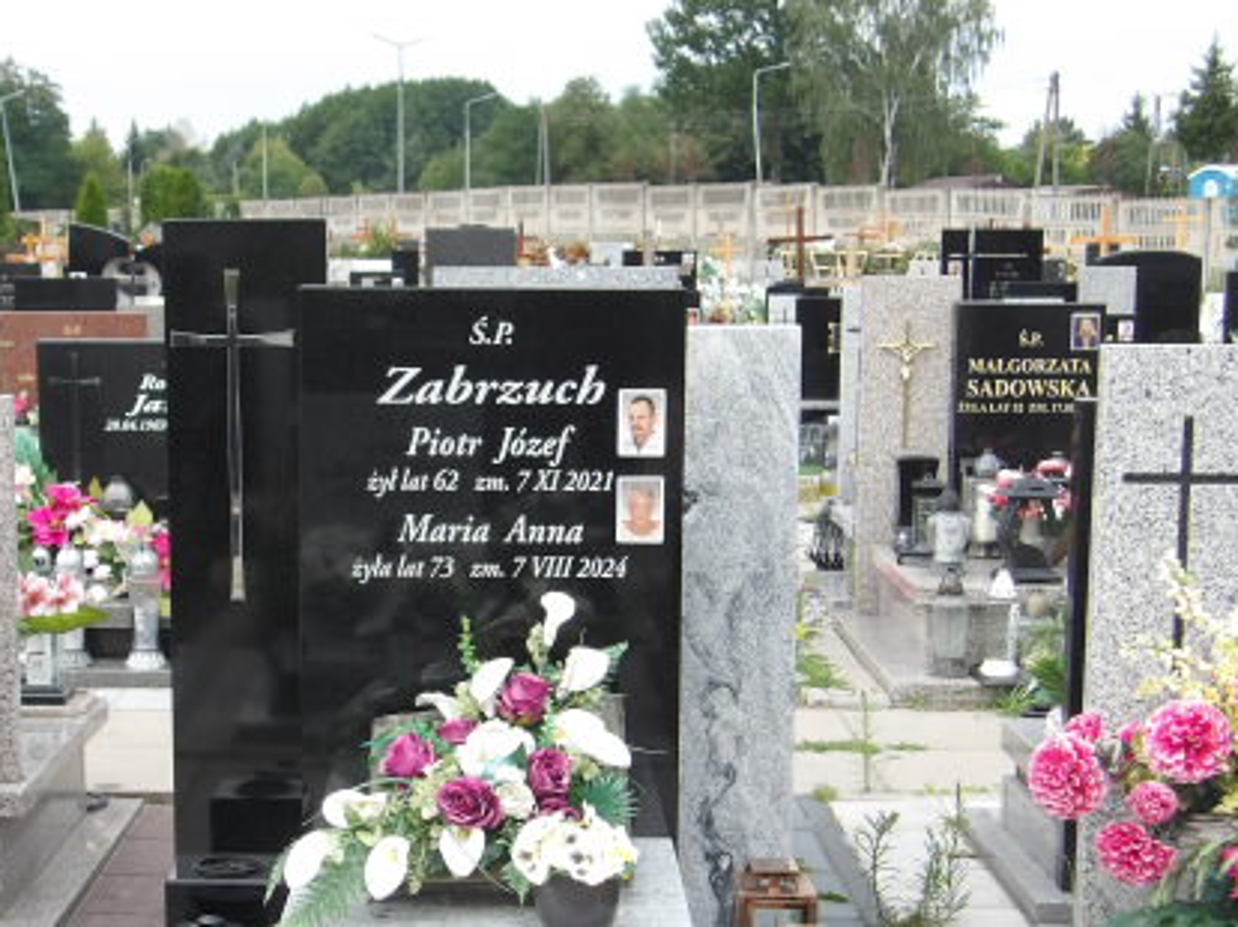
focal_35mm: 65
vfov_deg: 22.4
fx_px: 2323
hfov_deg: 29.7
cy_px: 688
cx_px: 446
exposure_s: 1/163
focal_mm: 7.6
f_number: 3.7
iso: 100
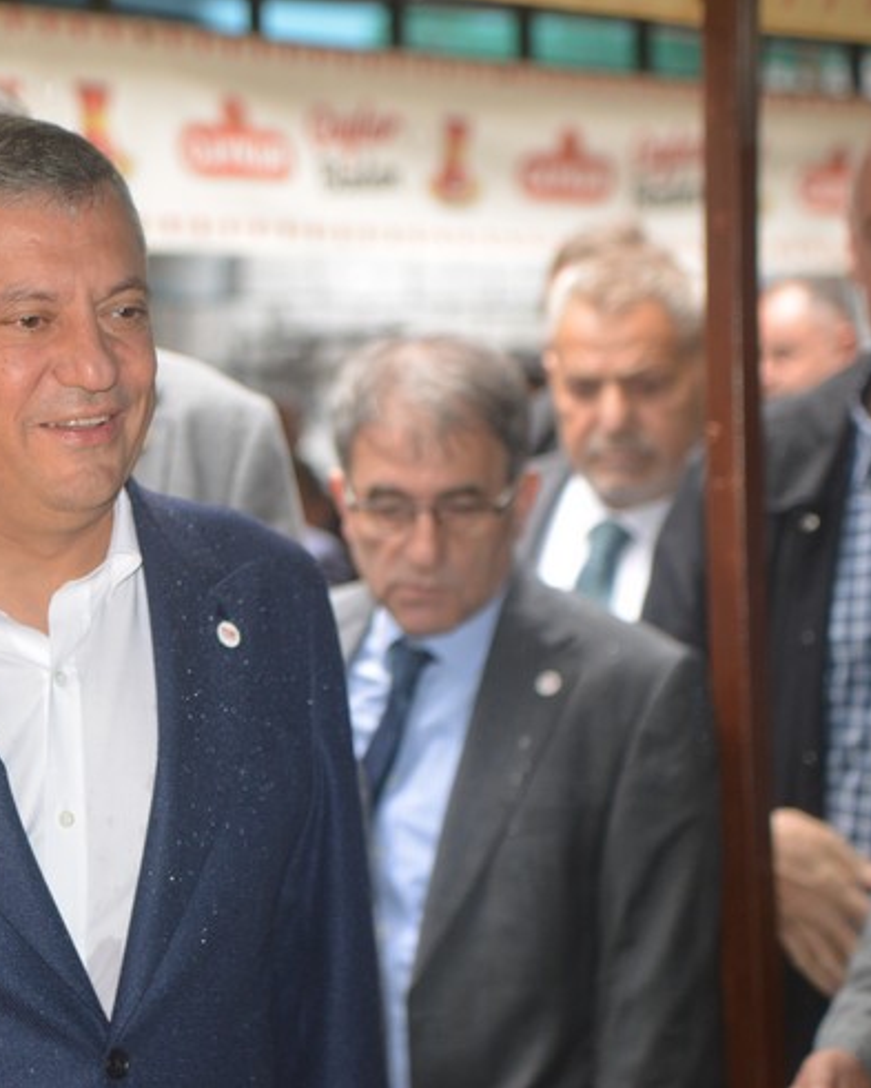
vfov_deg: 19.4
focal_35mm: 99
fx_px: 3189
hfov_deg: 15.4
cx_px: 115
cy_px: 543
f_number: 3.2
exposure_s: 1/250
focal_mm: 70
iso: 1600
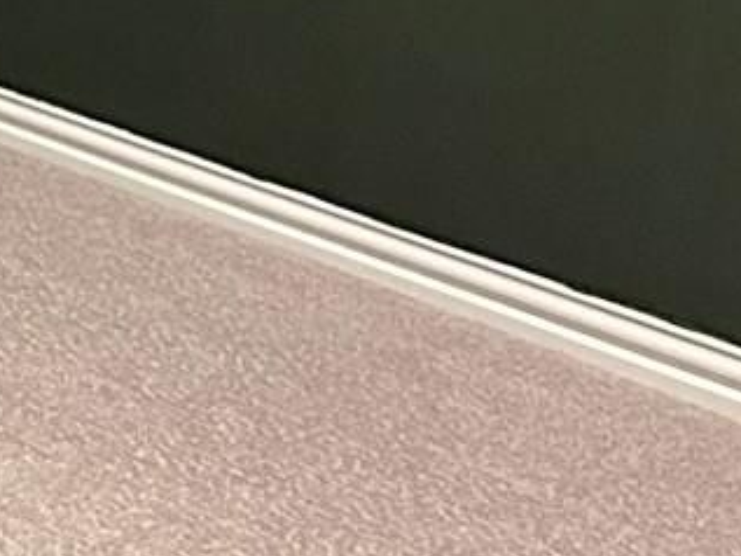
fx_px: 3598
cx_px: -1269
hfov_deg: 9.8
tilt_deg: -6.3
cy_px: -472
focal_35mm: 168
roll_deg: -0.1
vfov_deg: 8.5
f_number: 1.5
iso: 400
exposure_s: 1/40
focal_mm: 5.7
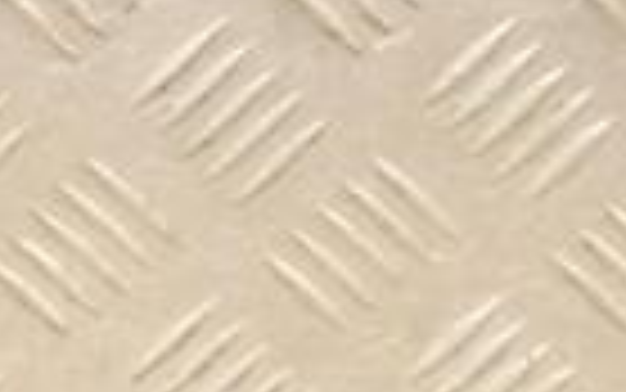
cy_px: 626
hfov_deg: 6.3
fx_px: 5649
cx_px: 5
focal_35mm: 331
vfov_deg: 3.9
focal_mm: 50
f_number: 6.3
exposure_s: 1/200
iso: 800
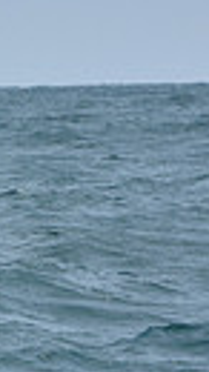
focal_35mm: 773
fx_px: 7626
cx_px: -601
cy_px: 21
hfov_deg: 1.6
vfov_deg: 2.8
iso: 250
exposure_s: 1/800
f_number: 10
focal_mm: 165
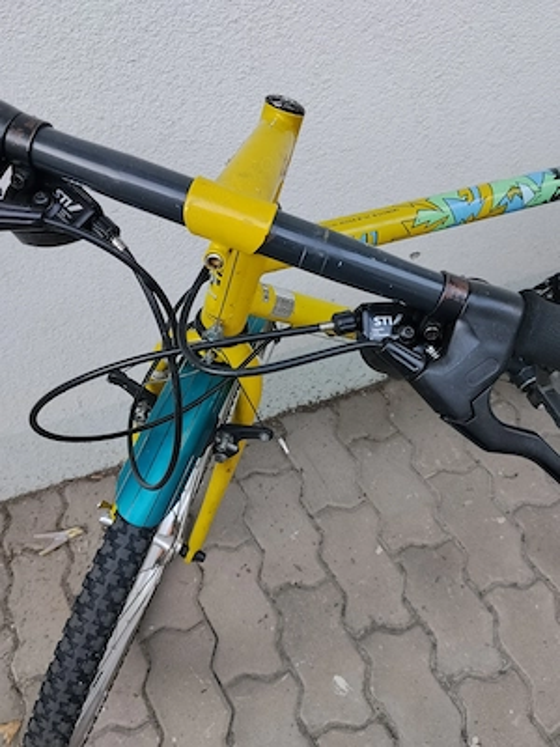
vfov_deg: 61.7
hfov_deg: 48.2
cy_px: 374
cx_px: 280
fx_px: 626
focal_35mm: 29
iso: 125
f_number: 1.8
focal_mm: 4.22
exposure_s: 1/100
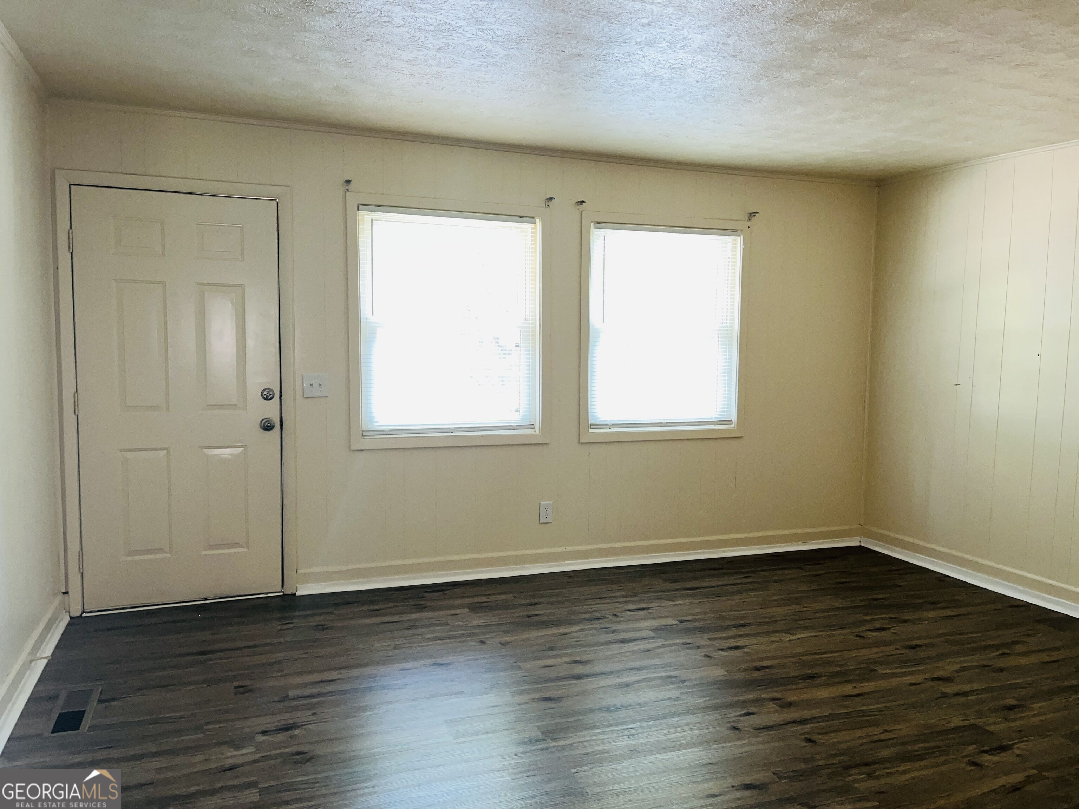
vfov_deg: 53.1
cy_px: 404
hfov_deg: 67.3
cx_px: 540
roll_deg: -0.5
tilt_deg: -5.1
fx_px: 810
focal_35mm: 26
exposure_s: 1/13
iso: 125
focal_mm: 5.1
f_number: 1.6
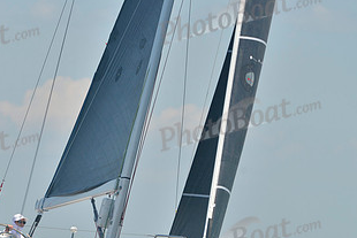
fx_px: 7431
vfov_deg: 1.8
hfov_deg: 2.8
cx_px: 100
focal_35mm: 749
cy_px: 197
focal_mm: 400
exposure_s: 1/1000
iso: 280
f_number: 7.1
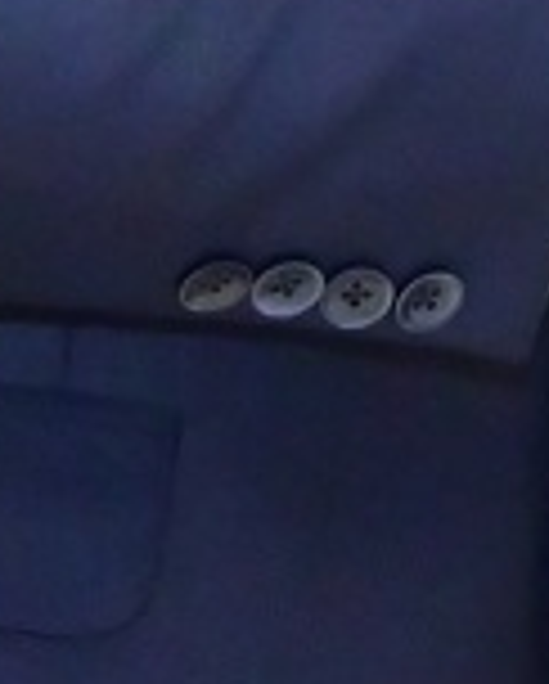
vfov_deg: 3.1
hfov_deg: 2.5
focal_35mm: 619
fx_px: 12547
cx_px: 1964
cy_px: -1017
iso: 1250
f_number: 4.5
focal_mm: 40
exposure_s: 1/125
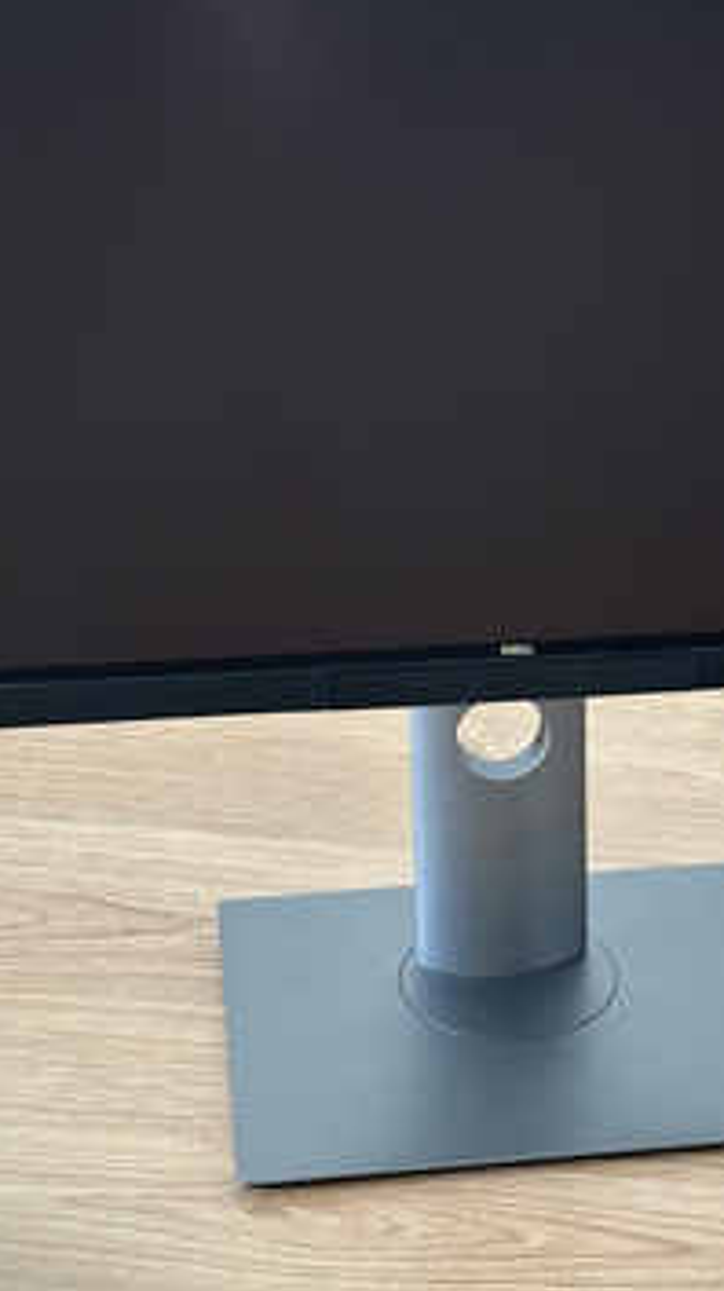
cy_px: 483
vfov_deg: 23.9
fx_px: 3044
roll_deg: -0.9
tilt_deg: -26.1
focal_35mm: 89
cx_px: 589
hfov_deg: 13.5
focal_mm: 6.86
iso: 250
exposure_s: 1/40
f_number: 1.78
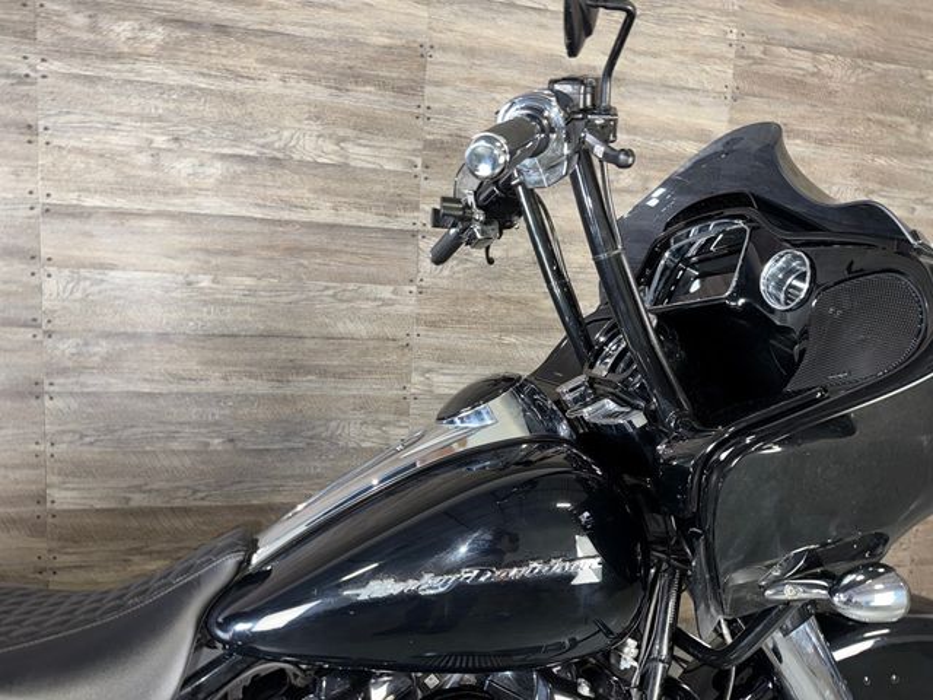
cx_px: 466
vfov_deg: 56.8
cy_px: 350
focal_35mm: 24
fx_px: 647
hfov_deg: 71.6
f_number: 1.78
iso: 80
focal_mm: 6.76
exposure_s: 1/16
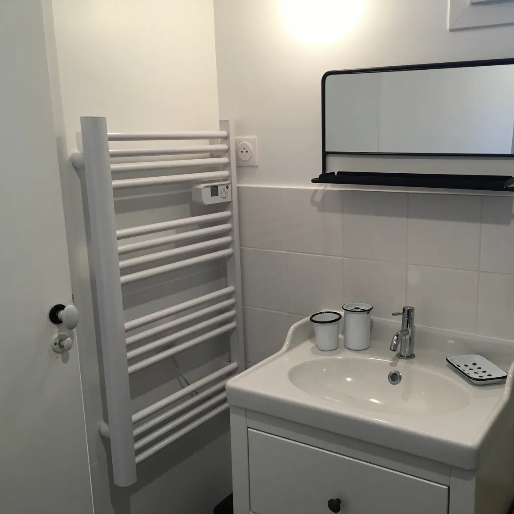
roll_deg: -0.1
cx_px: 311
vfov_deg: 47.2
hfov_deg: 46.9
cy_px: 259
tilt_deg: -11.7
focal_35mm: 35
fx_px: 588
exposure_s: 1/33
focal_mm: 4.15
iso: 50
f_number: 2.2
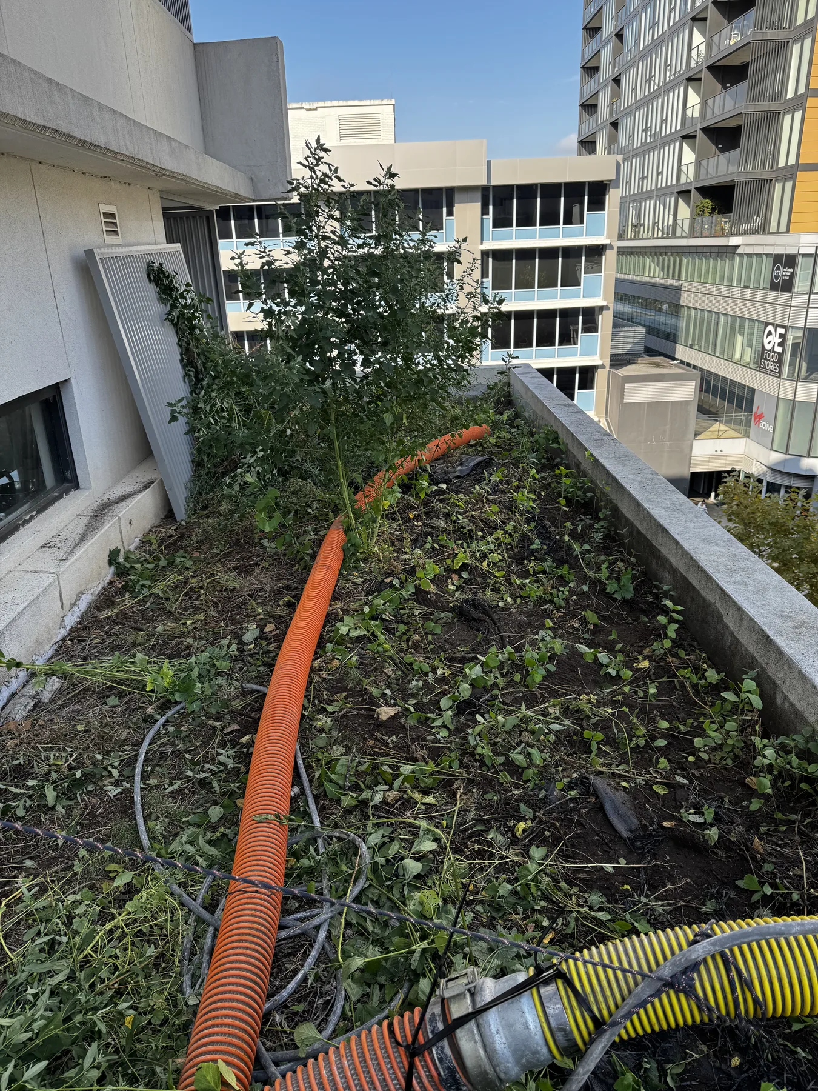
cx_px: 409
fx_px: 756
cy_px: 546
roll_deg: +1.9
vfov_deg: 71.6
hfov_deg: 56.8
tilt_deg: -17.9
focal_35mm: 24
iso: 80
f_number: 1.78
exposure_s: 1/912
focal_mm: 6.76
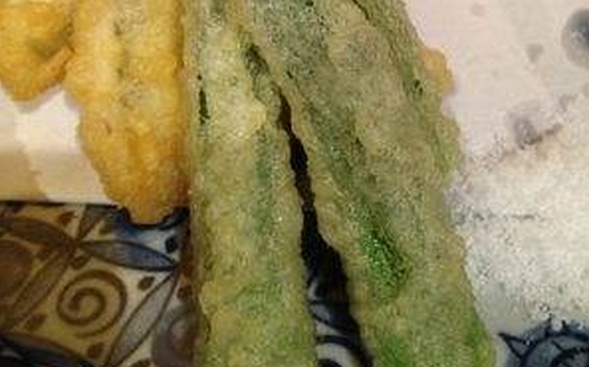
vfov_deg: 24.4
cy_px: -18
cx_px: 295
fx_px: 802
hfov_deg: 40.3
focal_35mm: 50
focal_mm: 4.28
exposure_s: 1/20
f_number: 2.4
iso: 400
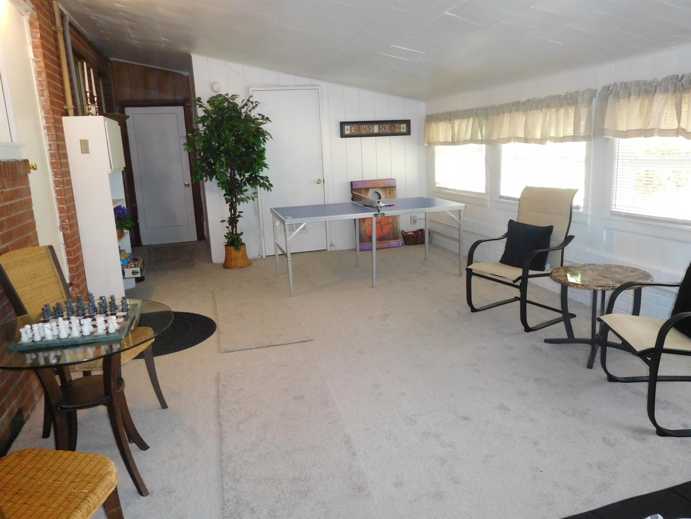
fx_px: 499
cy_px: 260
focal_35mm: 25
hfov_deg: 69.4
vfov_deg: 54.9
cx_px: 346
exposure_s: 1/30
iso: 400
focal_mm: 4.5
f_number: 3.4
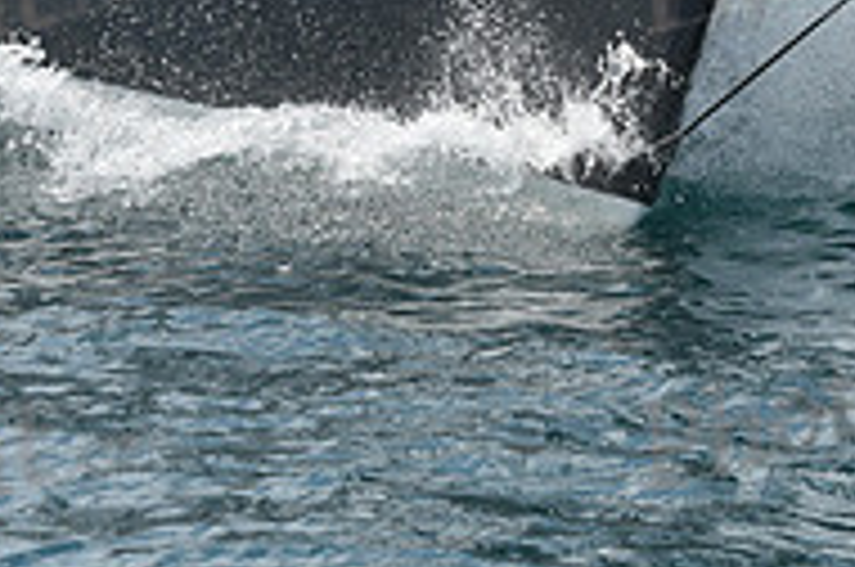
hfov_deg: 6.7
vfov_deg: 4.5
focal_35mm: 306
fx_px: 7255
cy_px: -254
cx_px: 410
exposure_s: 1/1250
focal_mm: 100
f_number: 8
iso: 250
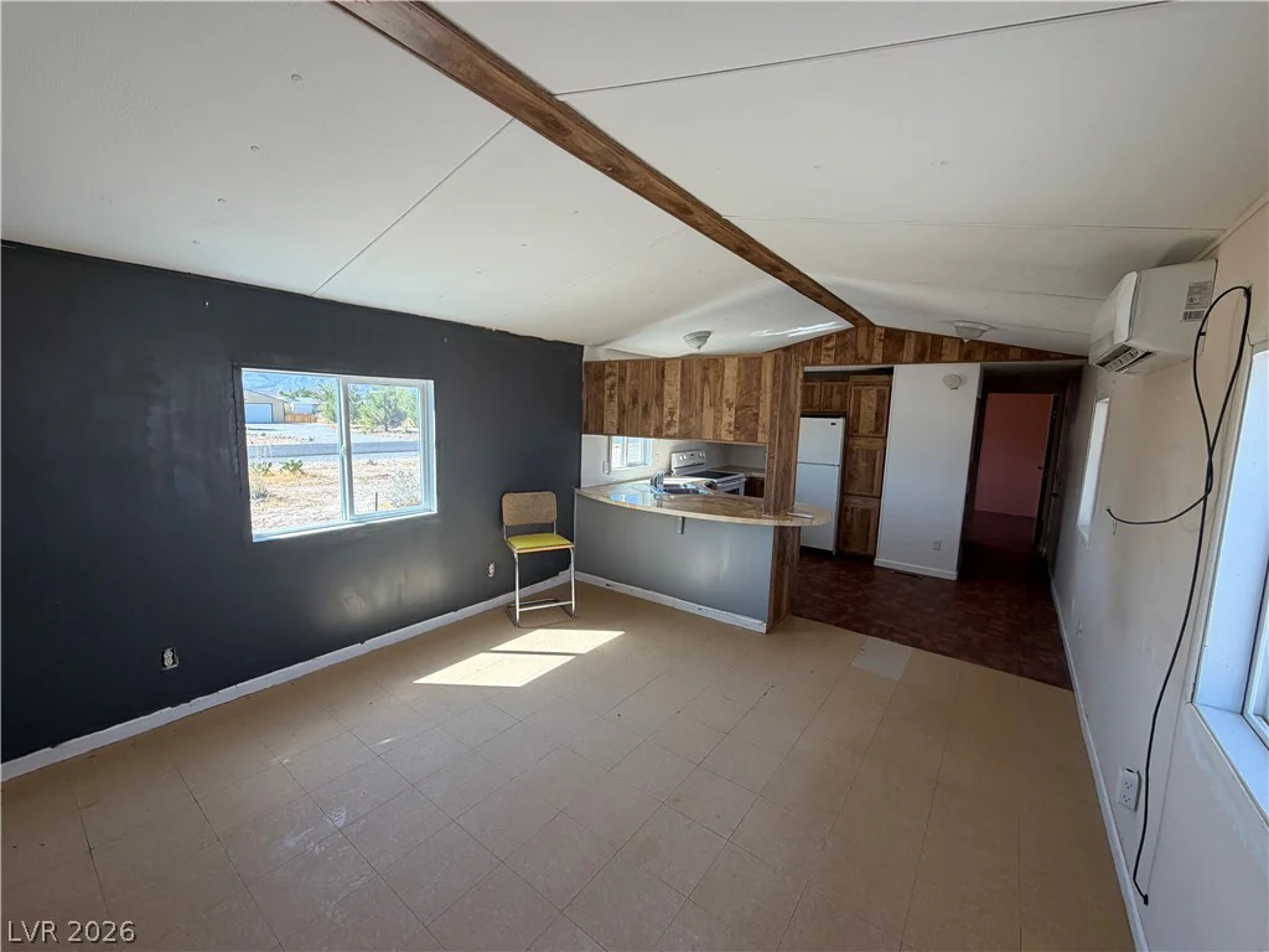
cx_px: 634
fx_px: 513
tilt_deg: -7.1
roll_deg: -1.6
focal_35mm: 14
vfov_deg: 85.7
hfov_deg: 102.1
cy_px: 476
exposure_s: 1/121
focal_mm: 2.22
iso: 80
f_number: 2.2
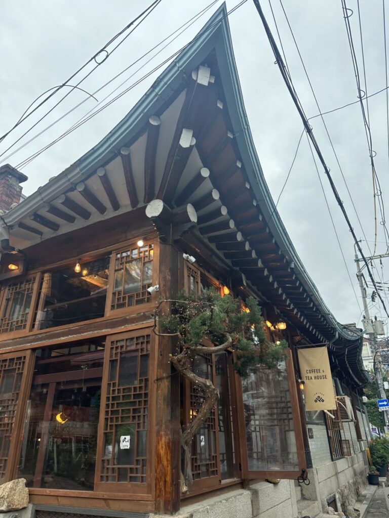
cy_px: 259
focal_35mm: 24
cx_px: 194
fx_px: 360
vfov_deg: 71.6
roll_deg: -0.2
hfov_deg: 56.8
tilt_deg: +33.0
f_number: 1.78
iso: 80
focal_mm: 6.86
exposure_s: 1/608
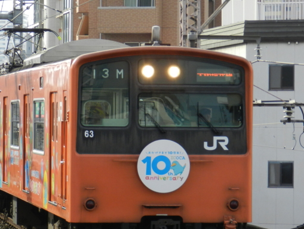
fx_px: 2003
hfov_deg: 8.7
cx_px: 85
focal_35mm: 228
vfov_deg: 6.5
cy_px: 142
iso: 160
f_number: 5.1
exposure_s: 1/400
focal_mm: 25.7
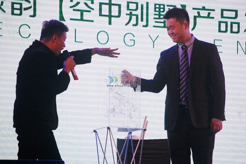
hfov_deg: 11.4
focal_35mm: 180
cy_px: 82
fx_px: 1229
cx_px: 123
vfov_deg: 7.6
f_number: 5
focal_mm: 120
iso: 800
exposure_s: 1/400
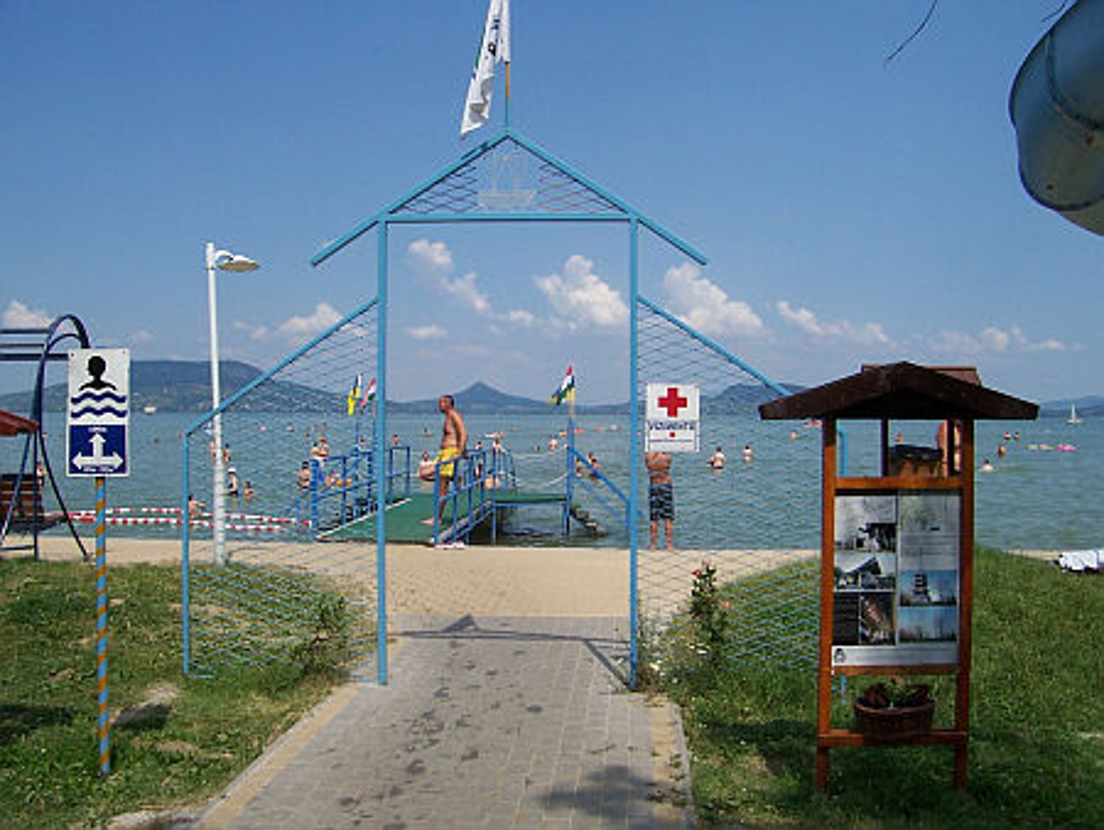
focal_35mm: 34
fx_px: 1085
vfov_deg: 41.8
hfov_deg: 53.9
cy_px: 415
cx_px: 552
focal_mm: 5.6
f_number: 5.6
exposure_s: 1/750
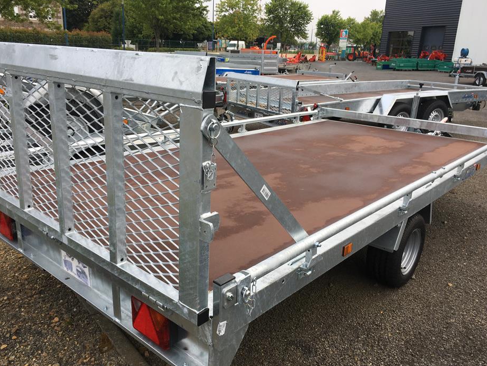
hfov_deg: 60.0
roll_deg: -1.7
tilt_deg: -18.7
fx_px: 422
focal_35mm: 30
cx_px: 242
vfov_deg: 46.8
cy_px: 188
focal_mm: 4.15
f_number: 2.2
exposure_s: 1/256
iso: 25
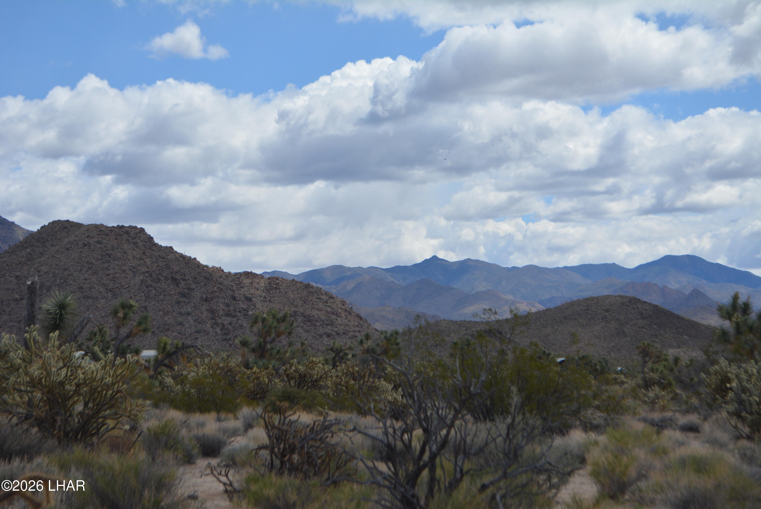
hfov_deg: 24.6
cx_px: 380
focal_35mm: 82
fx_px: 1745
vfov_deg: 16.6
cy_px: 254
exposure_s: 1/2000
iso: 400
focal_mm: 55
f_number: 8
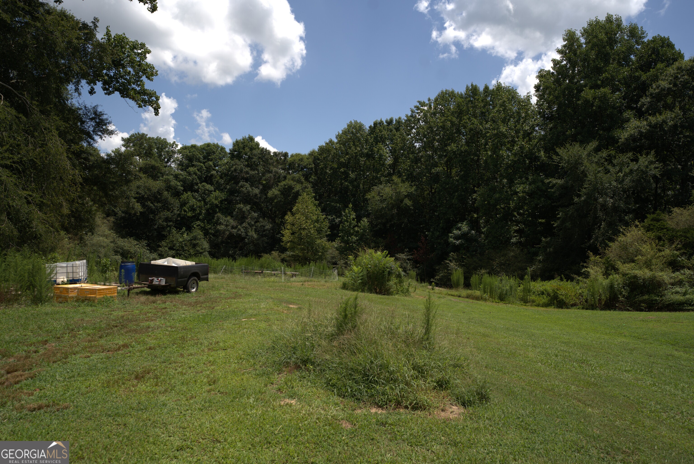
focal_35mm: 24
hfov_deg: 73.7
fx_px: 463
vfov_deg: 53.2
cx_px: 347
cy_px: 232
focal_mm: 24
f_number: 5
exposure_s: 1/320
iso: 100
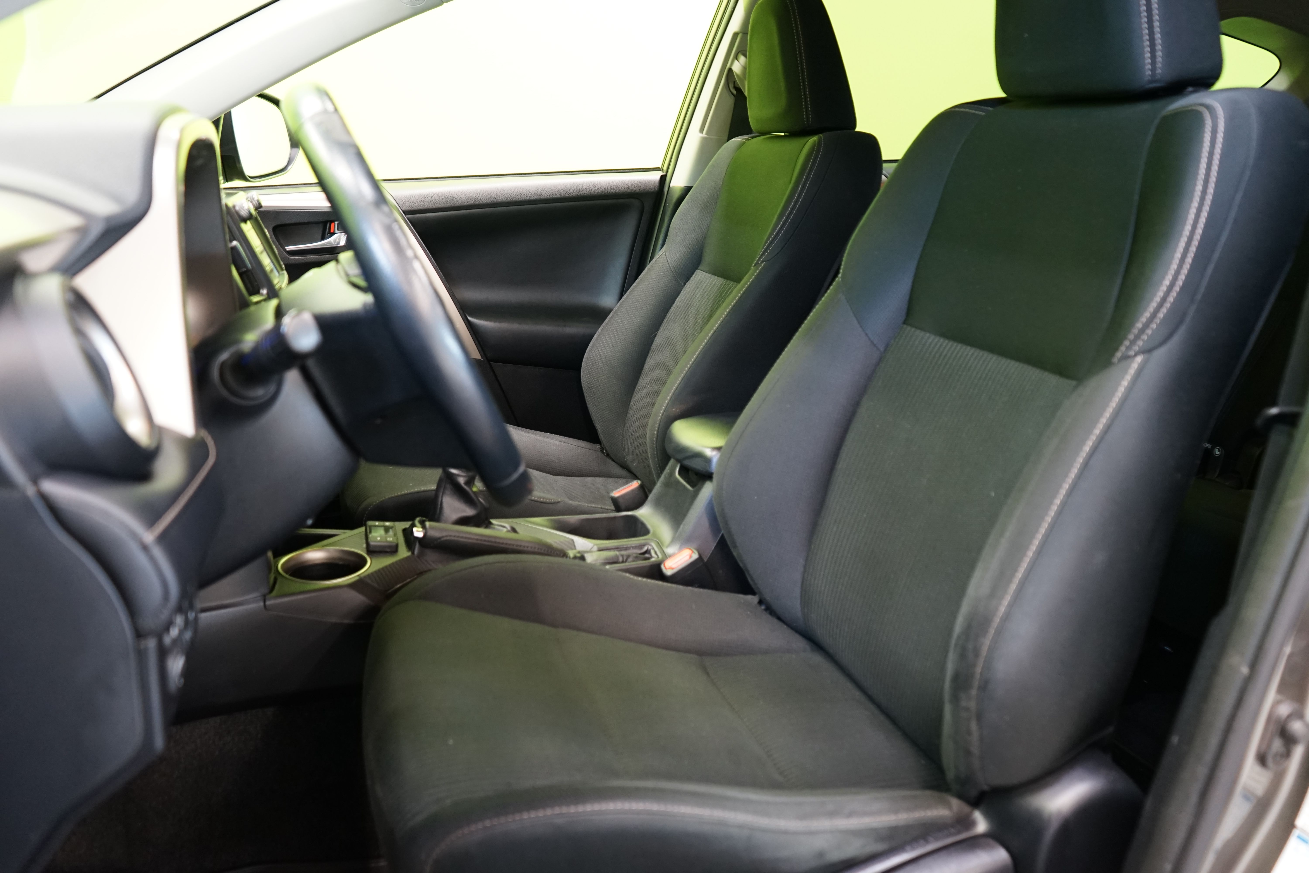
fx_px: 1018
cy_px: 436
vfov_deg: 46.4
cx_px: 654
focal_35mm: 28
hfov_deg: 65.5
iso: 1600
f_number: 4
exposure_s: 1/15
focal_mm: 28
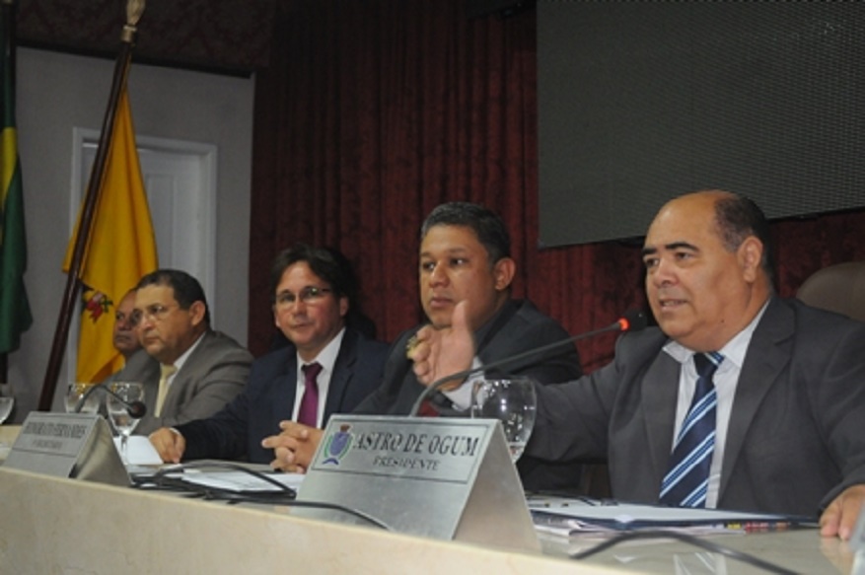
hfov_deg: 35.1
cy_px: 288
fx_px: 1368
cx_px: 432
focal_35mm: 57
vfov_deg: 23.7
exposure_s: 1/60
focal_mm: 38
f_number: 5
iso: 1600
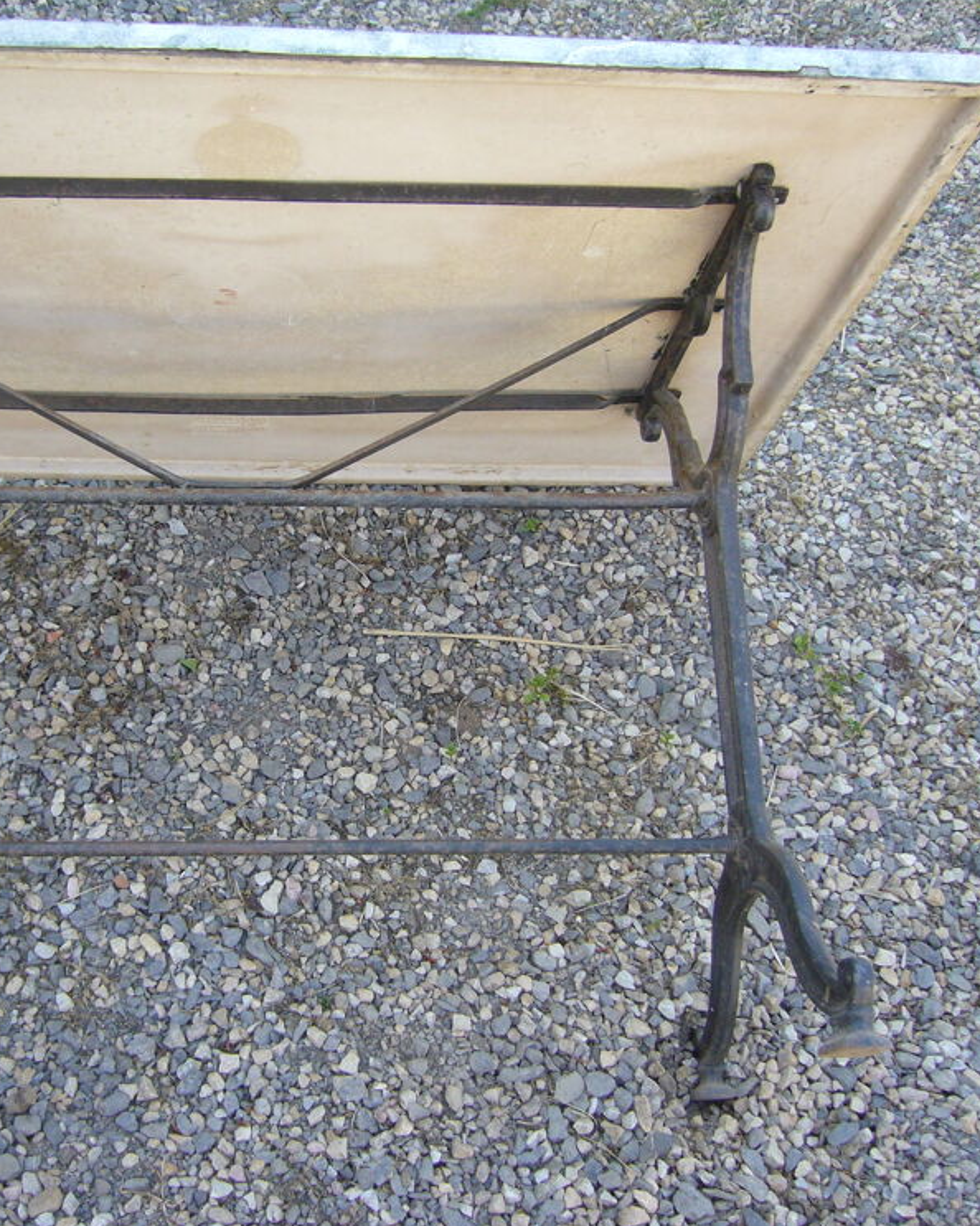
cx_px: 271
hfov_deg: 32.2
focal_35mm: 46
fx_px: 1668
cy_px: 614
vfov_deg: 40.3
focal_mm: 5.8
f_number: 2.8
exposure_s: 1/100
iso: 100
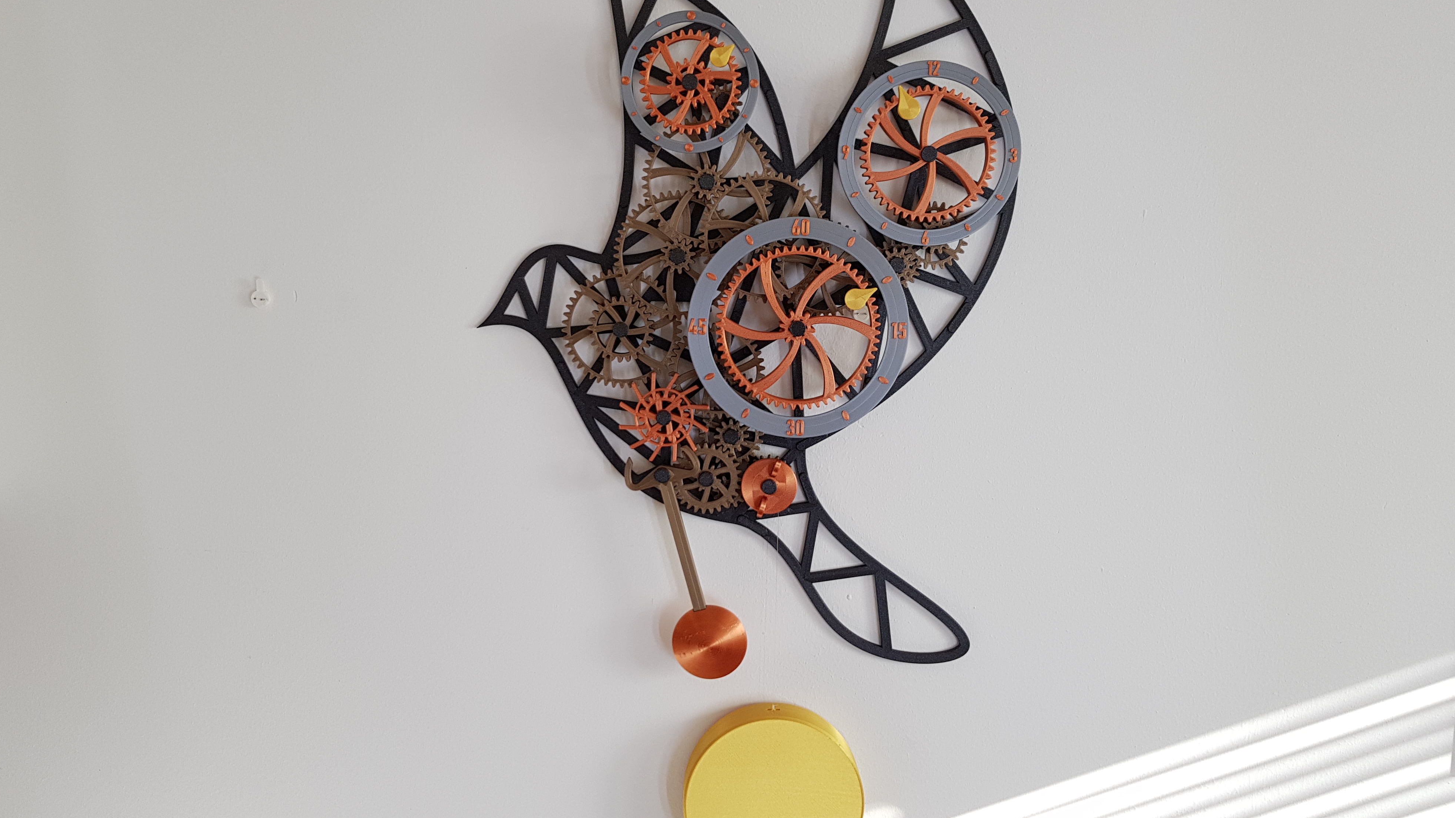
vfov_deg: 40.2
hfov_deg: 66.1
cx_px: 734
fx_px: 1119
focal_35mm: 29
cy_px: 376
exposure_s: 1/50
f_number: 1.7
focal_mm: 4.2
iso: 64
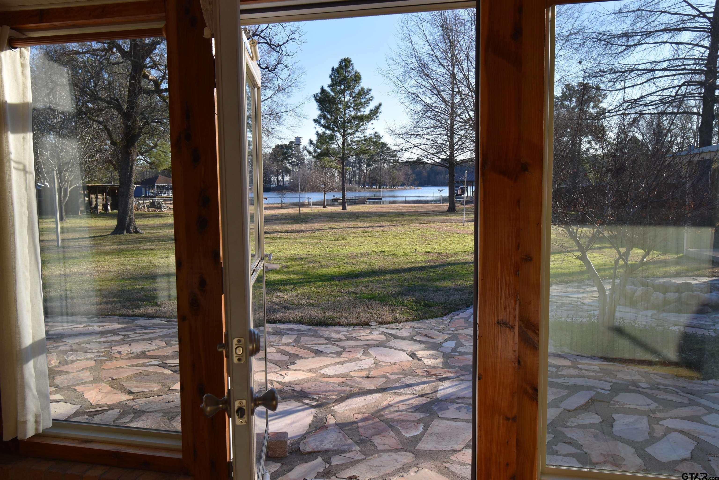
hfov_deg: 61.9
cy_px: 240
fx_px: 599
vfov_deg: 43.6
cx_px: 360
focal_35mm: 30
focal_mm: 20
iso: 200
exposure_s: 1/250
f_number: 8
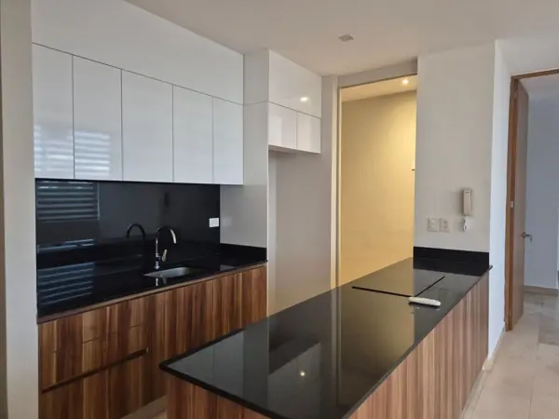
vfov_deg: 58.9
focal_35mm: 23
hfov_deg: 73.9
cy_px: 210
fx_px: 371
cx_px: 280
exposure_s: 1/120
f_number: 1.8
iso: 640
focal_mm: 5.4
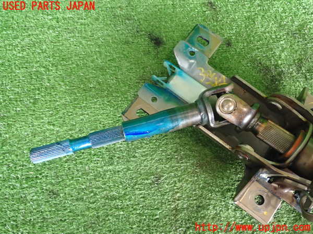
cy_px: 117
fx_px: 289
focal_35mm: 32
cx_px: 156
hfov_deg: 56.8
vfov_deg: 44.2
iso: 320
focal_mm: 5.79
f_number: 2.4
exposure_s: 1/30
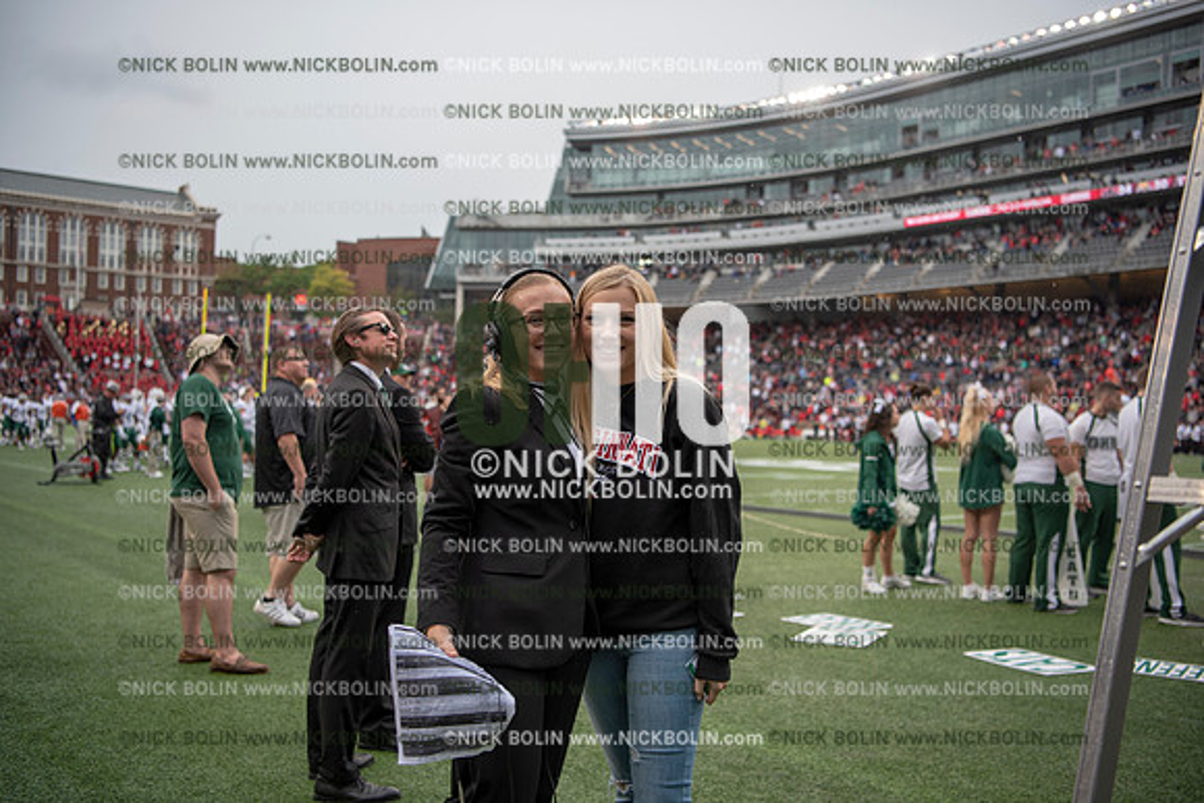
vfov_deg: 37.9
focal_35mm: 35
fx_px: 1171
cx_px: 602
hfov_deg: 54.4
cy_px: 402
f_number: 2.8
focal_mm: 35
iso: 250
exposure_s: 1/1000
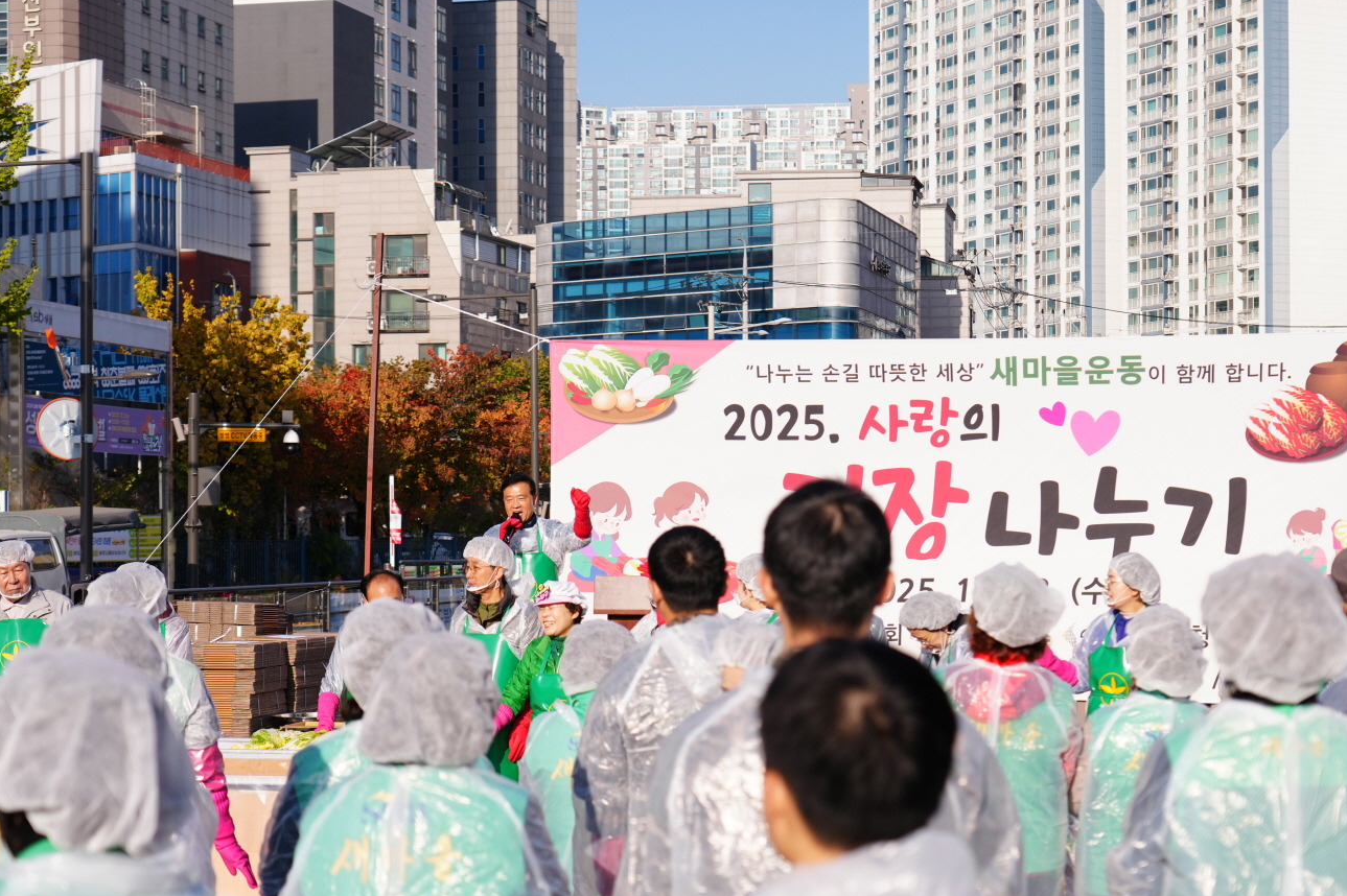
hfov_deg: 27.3
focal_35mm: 74
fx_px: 2767
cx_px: 801
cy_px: 508
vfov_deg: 18.4
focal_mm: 62
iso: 400
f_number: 4.5
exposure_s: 1/3200
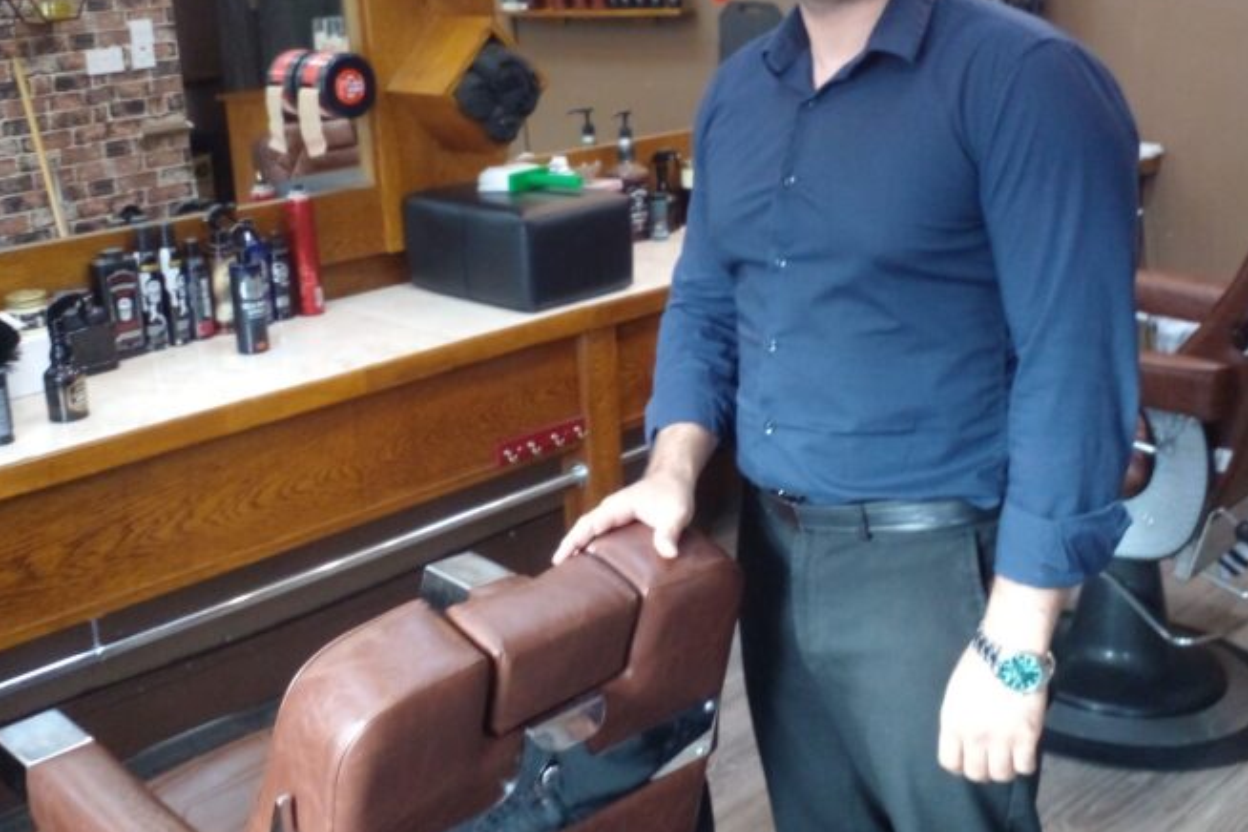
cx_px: 626
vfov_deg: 30.3
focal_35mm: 44
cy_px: 282
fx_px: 1525
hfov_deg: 44.5
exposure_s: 1/50
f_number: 1.9
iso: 200
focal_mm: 3.6
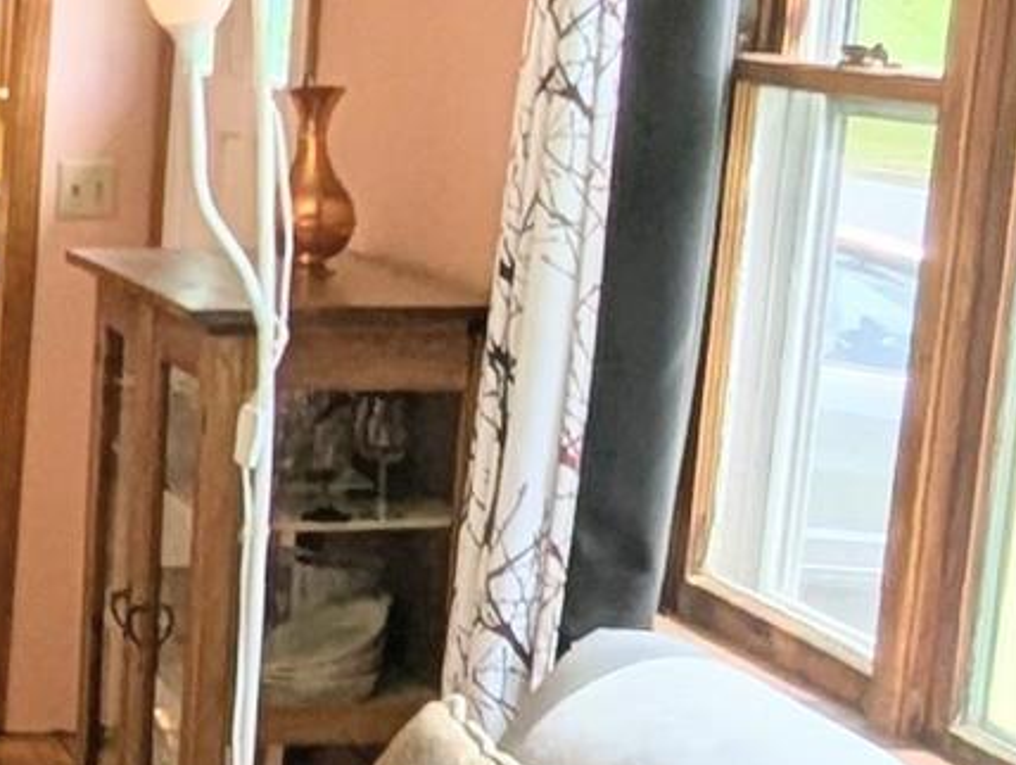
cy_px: 530
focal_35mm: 93
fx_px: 2733
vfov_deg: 15.9
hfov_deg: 17.8
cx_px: -688
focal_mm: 1.95
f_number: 2.2
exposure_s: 1/248
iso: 41
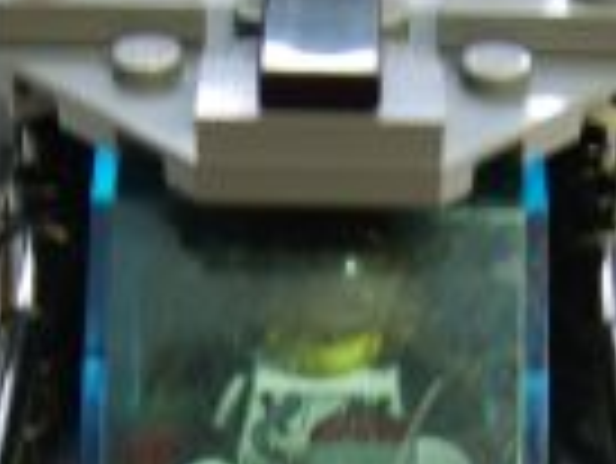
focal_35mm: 87
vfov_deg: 16.6
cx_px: 337
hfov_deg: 22.5
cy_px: 478
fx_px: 1550
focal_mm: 8.13
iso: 71
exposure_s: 1/5
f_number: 2.7
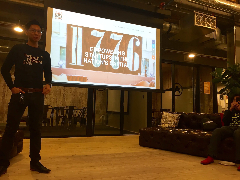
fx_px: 201
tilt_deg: +6.2
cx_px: 120
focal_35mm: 29
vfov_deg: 48.2
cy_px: 90
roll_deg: -1.6
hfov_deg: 61.7
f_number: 2.2
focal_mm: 4.15
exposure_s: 1/30
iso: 64
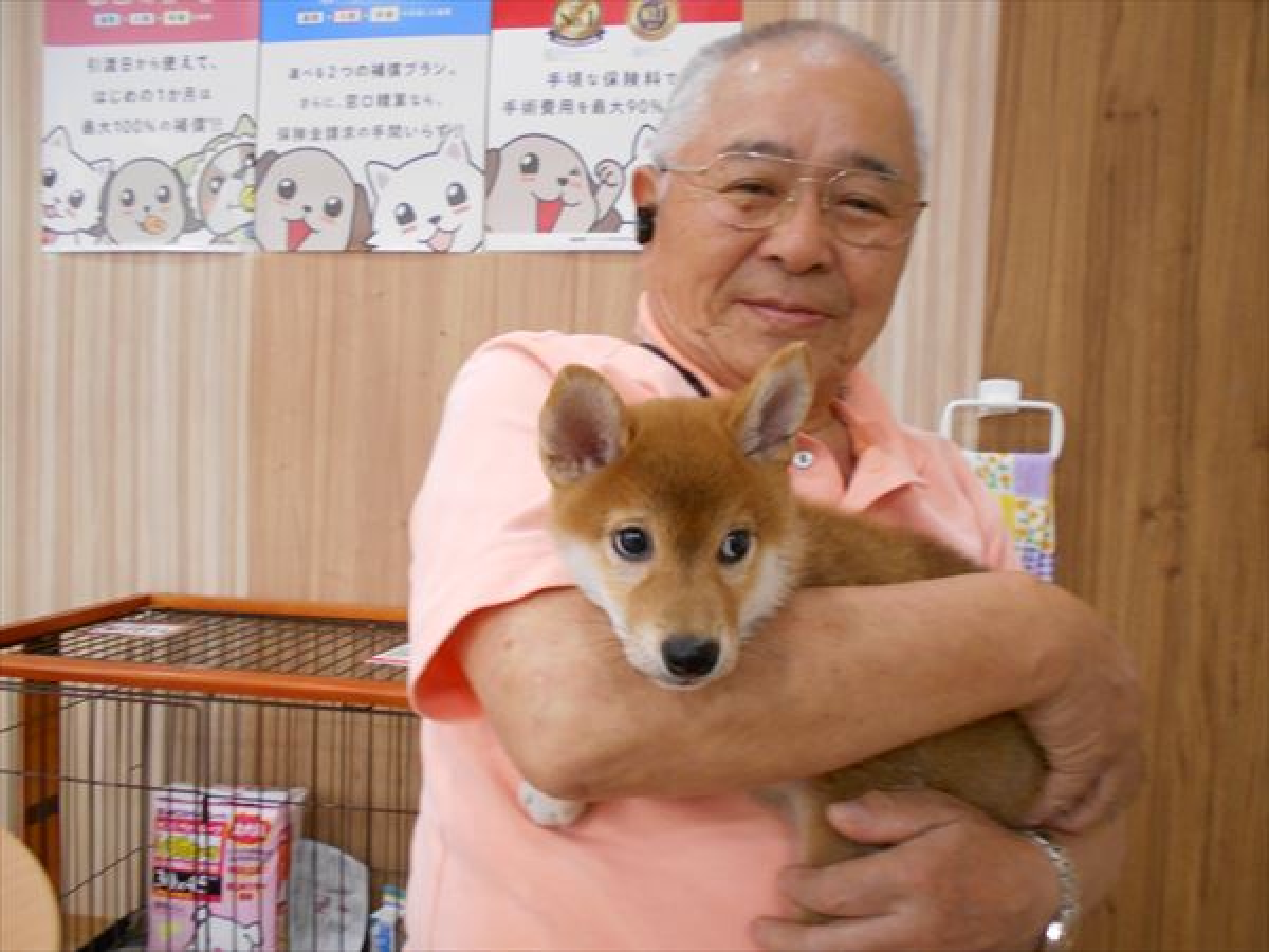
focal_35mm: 26
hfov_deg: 67.3
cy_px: 476
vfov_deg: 53.1
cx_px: 634
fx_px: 953
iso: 320
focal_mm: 4.6
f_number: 3.2
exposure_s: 1/30
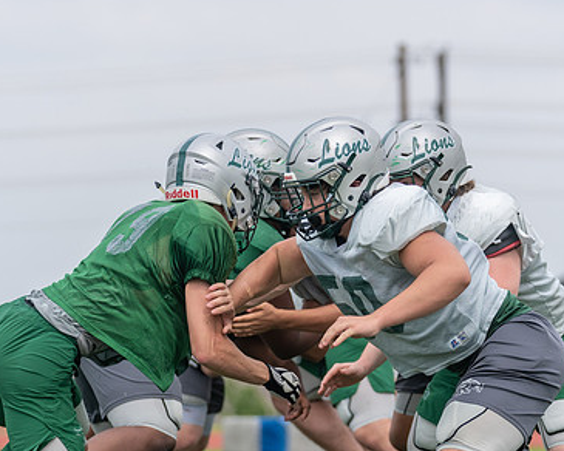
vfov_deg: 5.6
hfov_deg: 7.0
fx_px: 4624
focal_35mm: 277
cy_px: 350
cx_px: 267
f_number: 3.5
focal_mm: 142
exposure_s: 1/1250
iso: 160
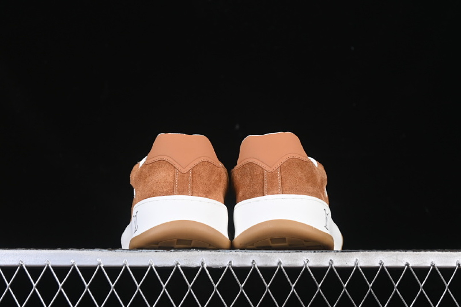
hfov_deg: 27.0
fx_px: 960
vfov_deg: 18.2
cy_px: 154
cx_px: 230
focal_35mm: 75
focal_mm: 50
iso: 160
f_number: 6.3
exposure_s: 1/60
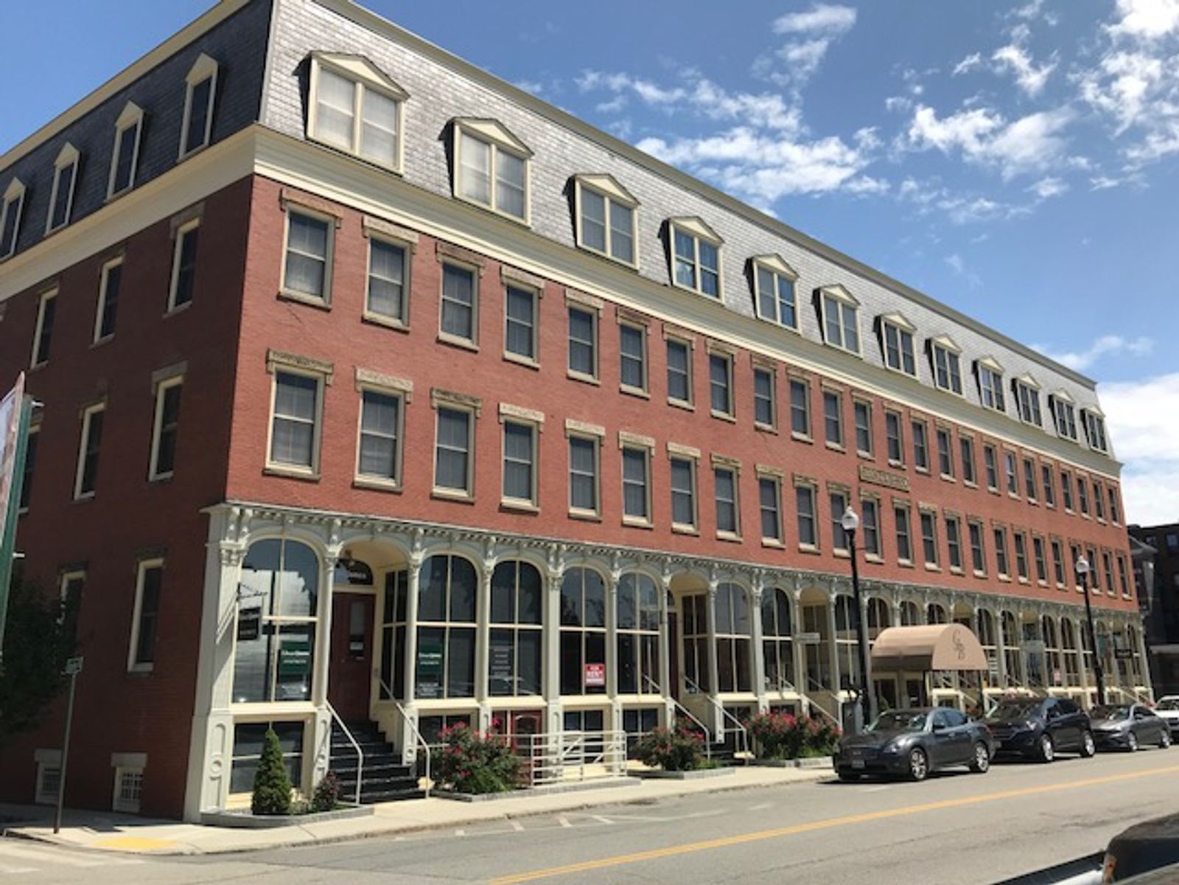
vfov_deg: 49.7
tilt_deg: +14.7
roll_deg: +1.1
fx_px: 954
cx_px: 590
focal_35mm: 28
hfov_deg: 63.4
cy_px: 442
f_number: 1.8
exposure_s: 1/2591
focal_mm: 3.99
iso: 20
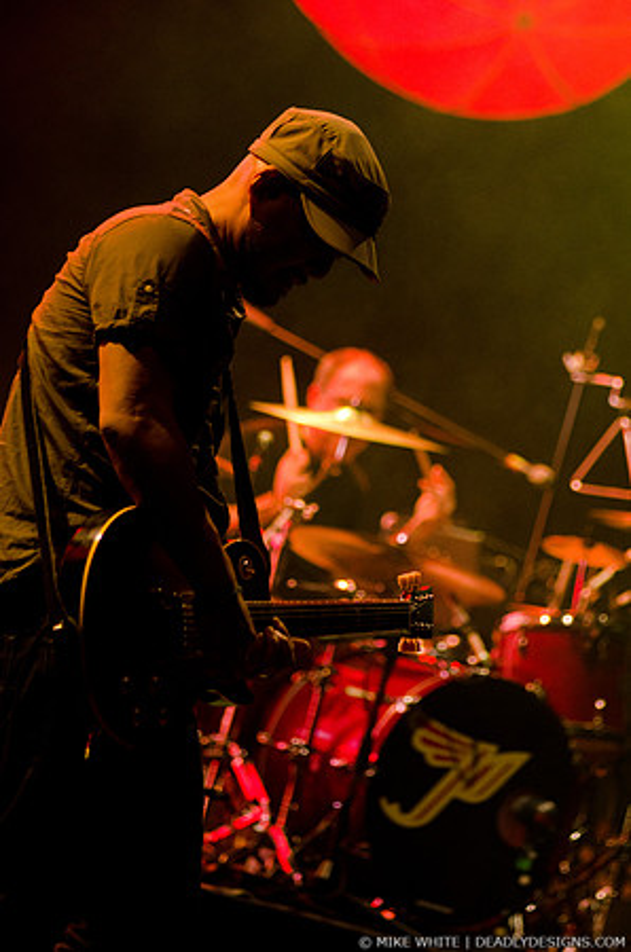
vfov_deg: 11.0
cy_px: 476
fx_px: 4952
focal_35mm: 188
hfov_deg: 7.3
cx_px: 316
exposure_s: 1/250
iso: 1600
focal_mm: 125
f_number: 3.5
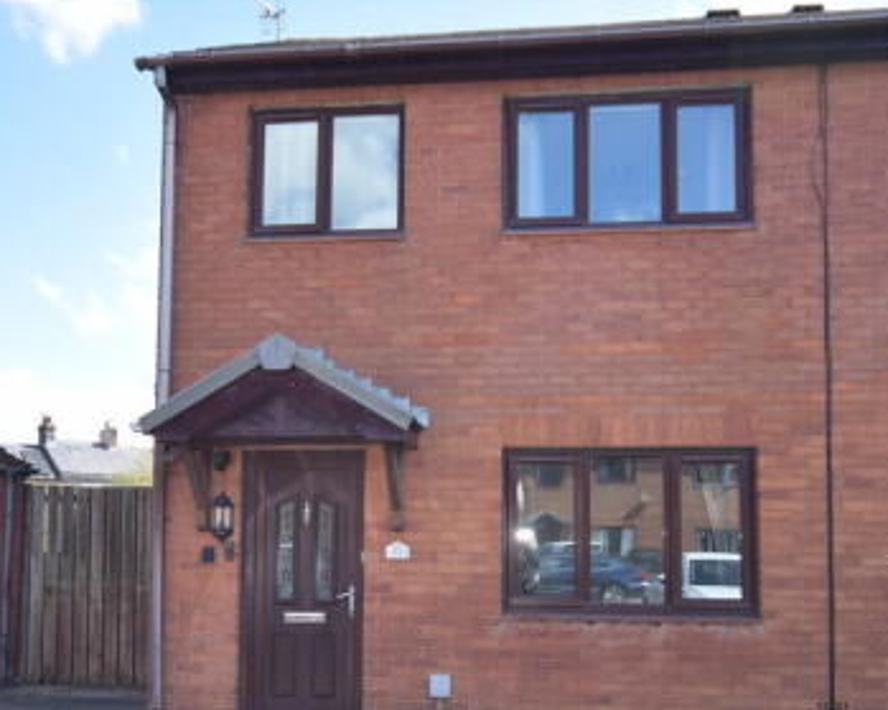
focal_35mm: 37
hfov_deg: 49.1
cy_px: 477
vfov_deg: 39.6
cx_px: 416
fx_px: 972
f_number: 6.3
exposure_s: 1/160
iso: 100
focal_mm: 14
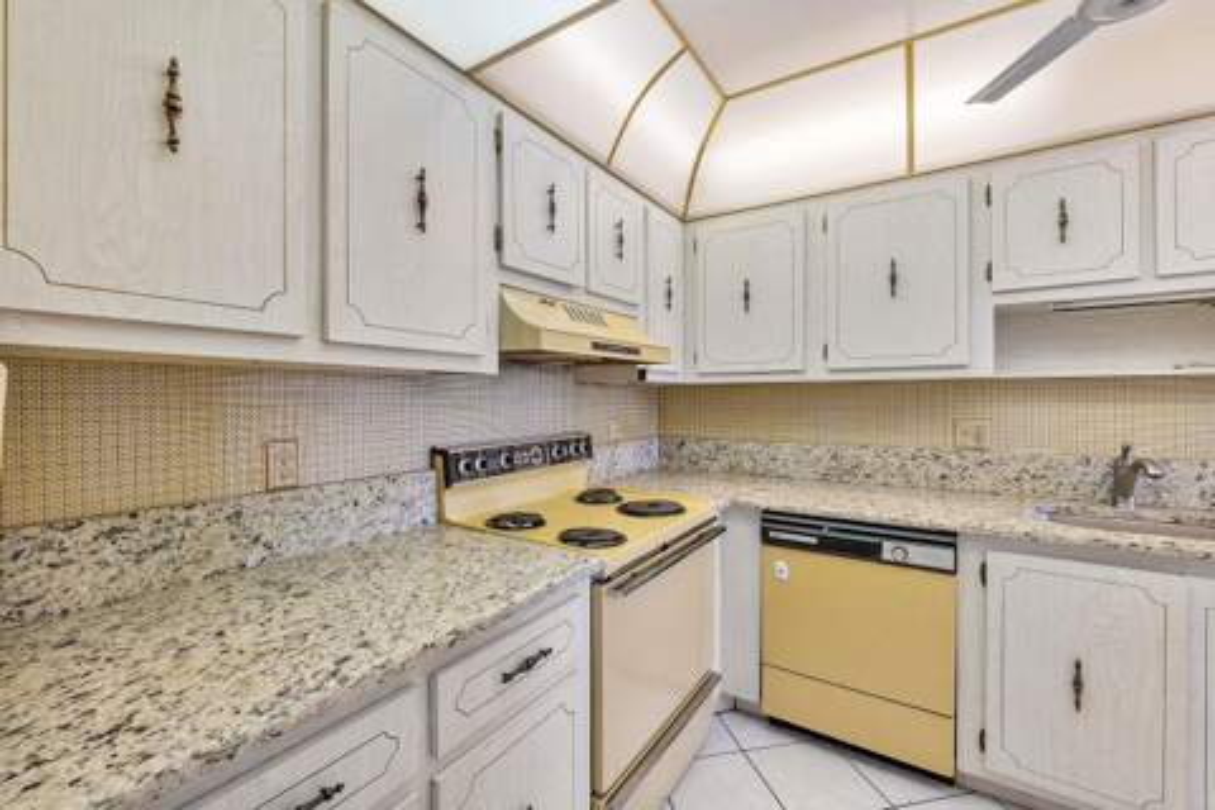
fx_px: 506
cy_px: 405
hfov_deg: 100.4
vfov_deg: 77.3
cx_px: 608
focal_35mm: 15
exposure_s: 1/4
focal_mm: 10
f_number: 11
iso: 160
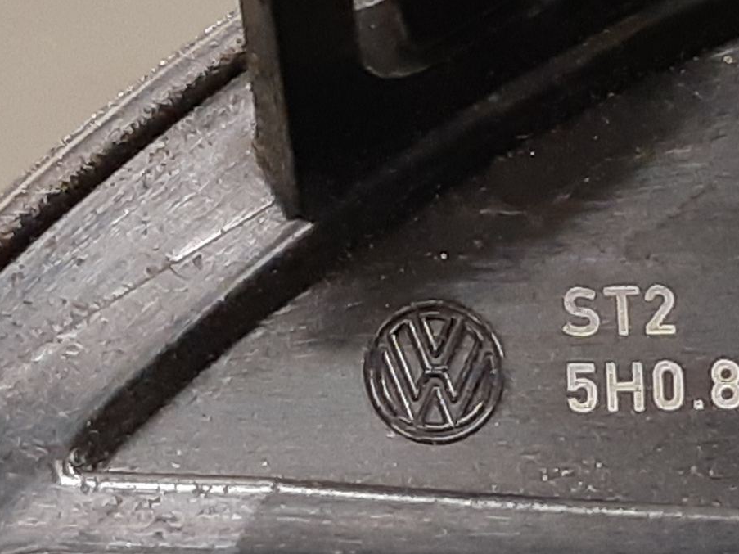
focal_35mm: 59
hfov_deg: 31.5
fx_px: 1259
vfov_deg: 24.7
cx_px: 633
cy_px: 208
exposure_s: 1/50
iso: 200
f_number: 1.7
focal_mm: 3.93
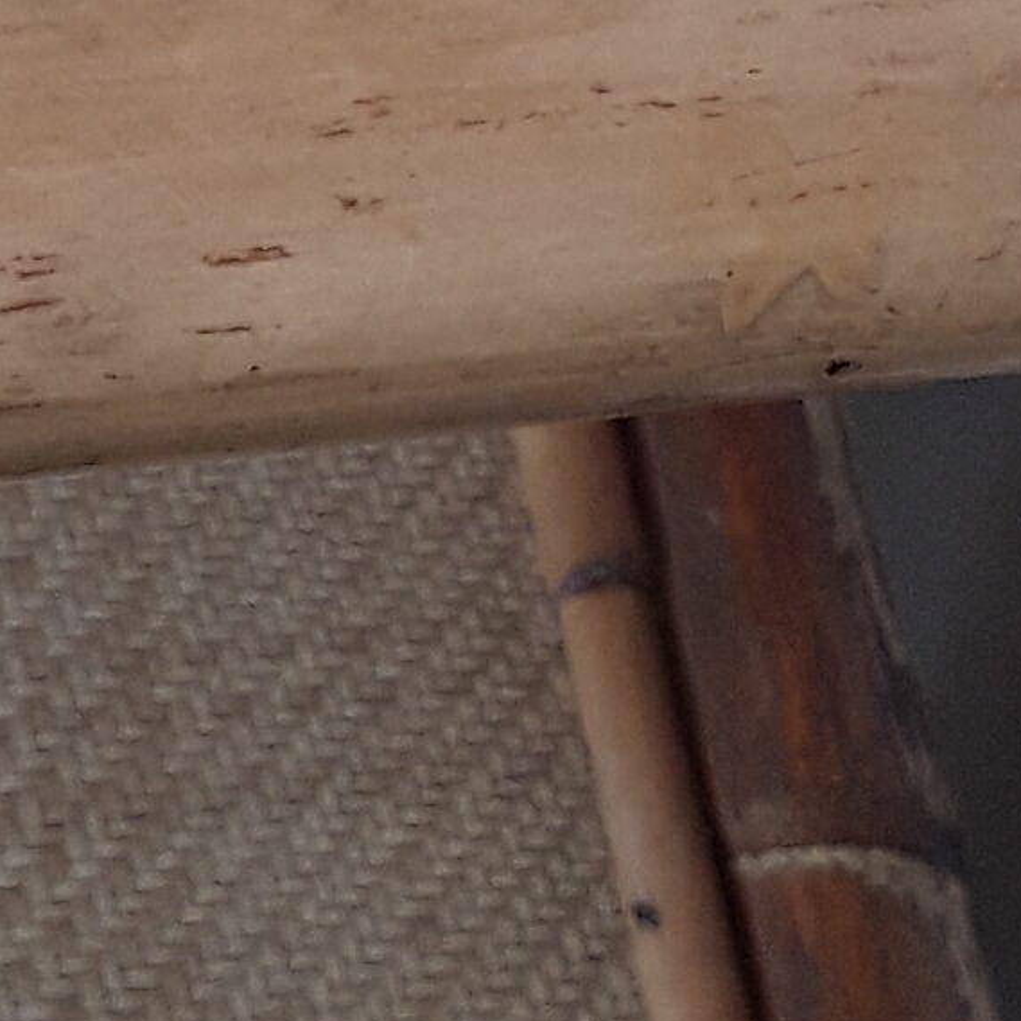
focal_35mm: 137
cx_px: 300
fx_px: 4572
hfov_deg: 12.7
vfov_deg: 12.1
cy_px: -547
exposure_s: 1/40
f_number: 1.9
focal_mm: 2.91
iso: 50
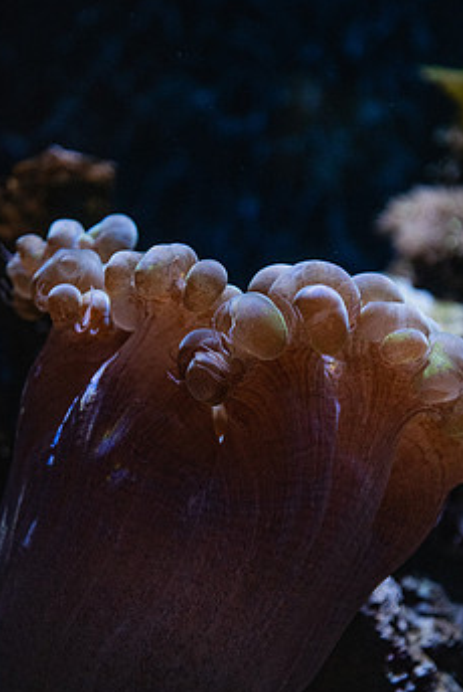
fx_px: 1559
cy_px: 432
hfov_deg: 16.9
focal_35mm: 81
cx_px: 223
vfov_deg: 25.0
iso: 8000
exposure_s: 1/2000
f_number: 3.5
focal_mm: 62
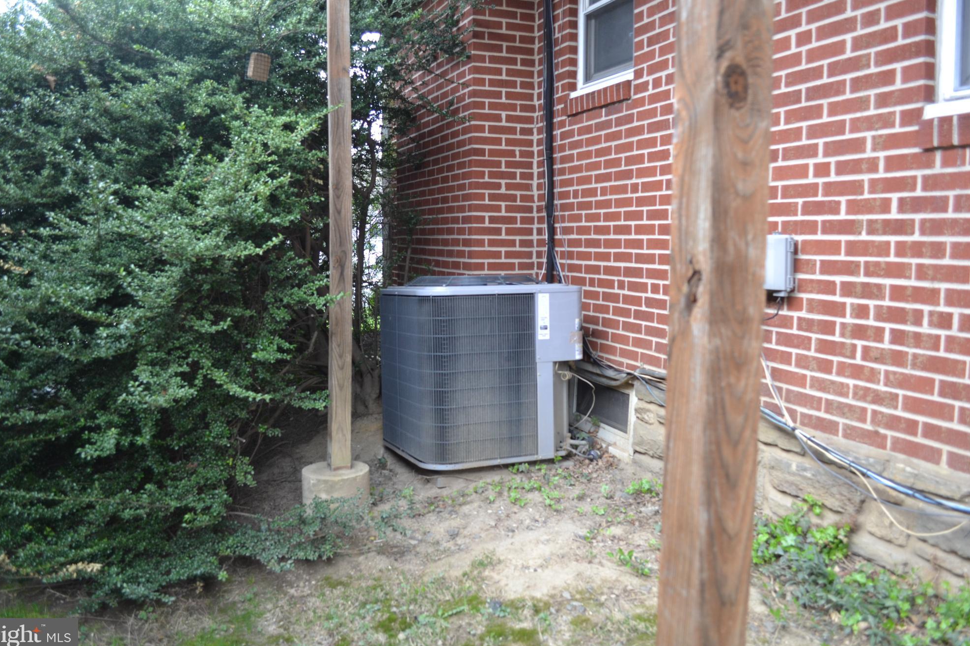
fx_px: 754
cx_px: 472
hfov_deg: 65.5
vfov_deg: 46.4
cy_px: 319
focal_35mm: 28
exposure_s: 1/80
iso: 400
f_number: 4.5
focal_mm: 18
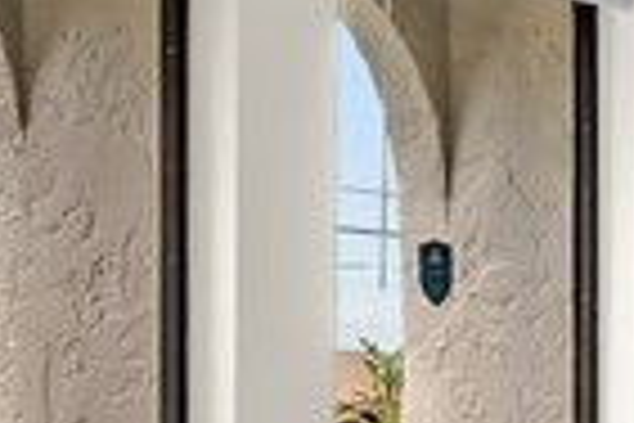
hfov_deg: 13.9
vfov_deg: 9.8
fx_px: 2448
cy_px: 466
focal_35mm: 139
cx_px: 920
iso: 320
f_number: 10
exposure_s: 1/2
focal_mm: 18
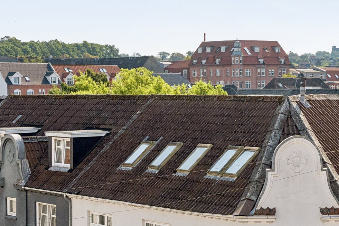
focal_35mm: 107
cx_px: 266
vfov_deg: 12.8
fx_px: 1008
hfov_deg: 18.9
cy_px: 92
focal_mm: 35
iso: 800
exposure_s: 1/800
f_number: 11
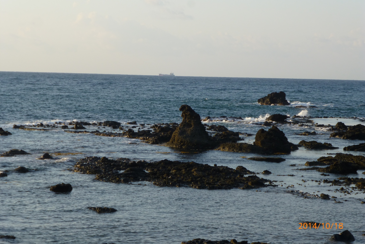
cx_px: 183
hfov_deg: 17.9
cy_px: 115
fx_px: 1156
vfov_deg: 12.0
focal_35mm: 114
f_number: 5.3
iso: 100
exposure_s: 1/320
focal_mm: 19.4
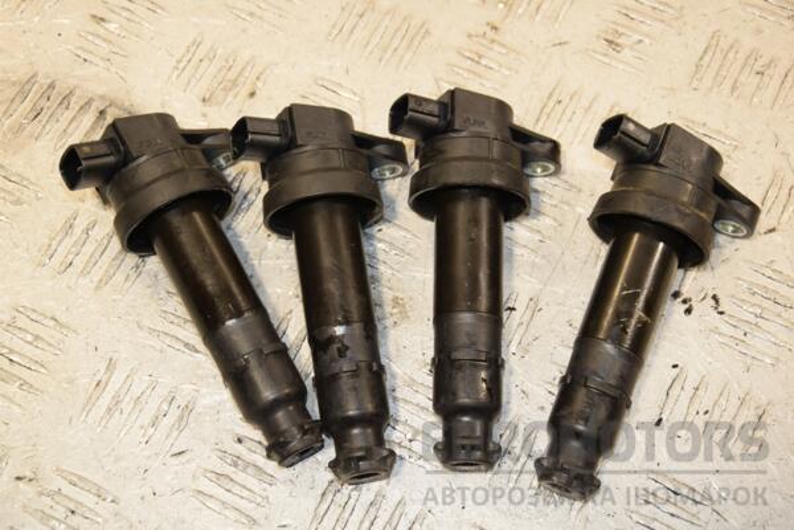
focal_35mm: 72
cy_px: 265
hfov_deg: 28.1
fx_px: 1588
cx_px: 397
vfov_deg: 18.9
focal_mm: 48
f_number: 7.1
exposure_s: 1/200
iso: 800
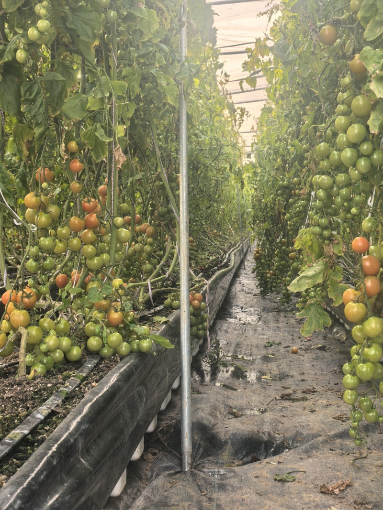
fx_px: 767
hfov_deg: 28.0
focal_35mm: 52
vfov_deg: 36.8
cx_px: 192
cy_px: 255
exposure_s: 1/191
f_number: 2
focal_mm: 5.75
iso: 50
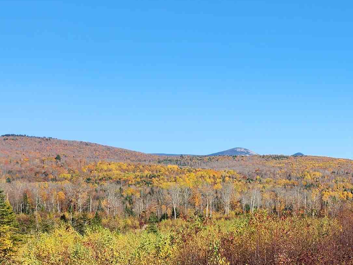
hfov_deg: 25.7
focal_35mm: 65
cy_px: 219
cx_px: 458
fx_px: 663
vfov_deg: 22.2
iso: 20
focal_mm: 5.4
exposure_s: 1/1111
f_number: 1.8
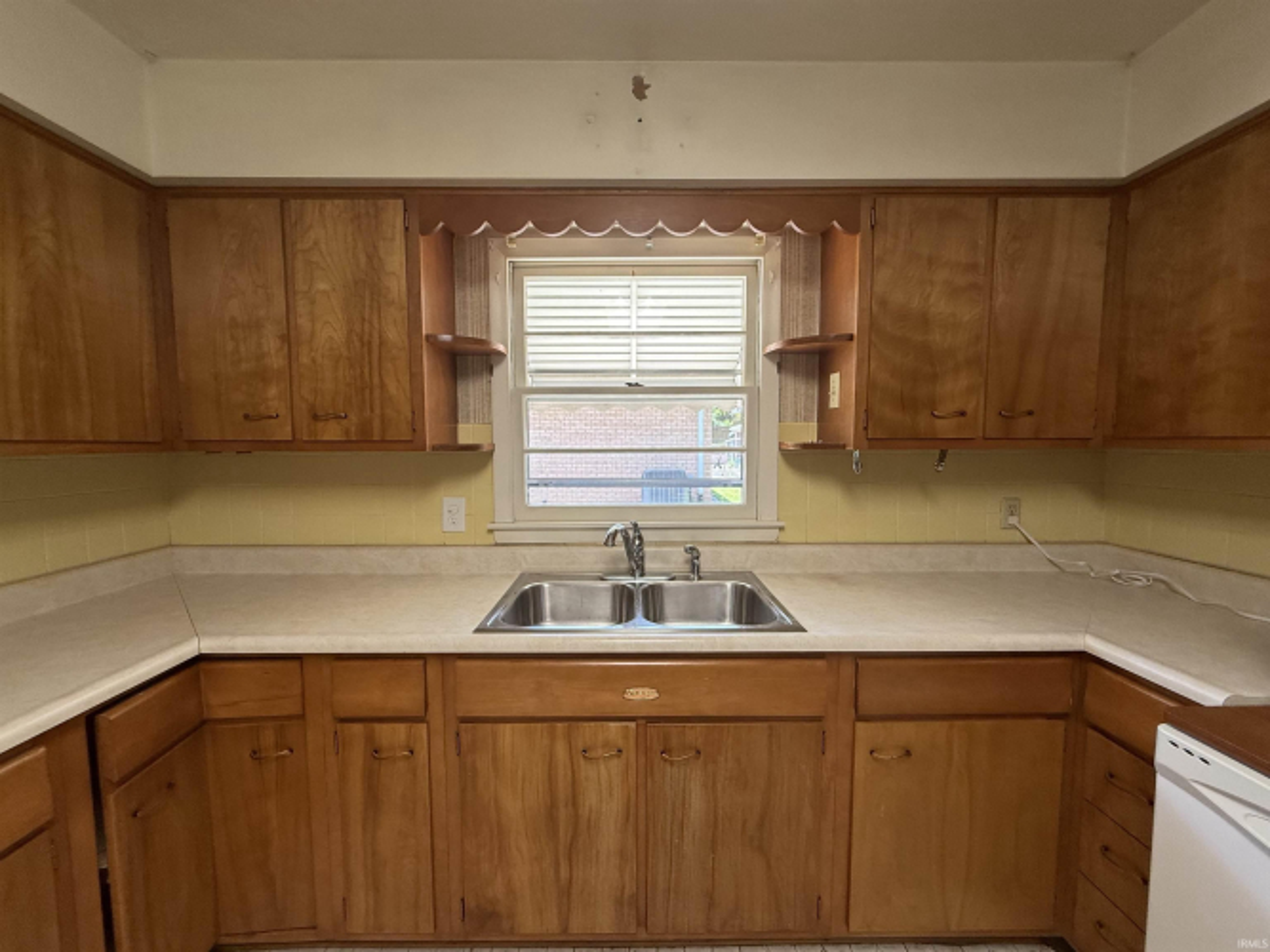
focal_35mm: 14
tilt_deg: -4.5
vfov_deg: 85.7
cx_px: 635
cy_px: 476
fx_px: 514
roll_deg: +1.3
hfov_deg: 102.1
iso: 80
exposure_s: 1/120
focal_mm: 2.22
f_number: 2.2
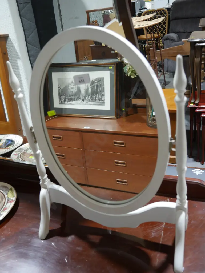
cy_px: 136
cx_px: 102
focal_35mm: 34
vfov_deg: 53.9
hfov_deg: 41.8
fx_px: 268
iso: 500
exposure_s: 1/60
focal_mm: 17
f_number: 4
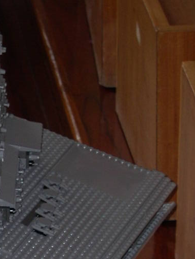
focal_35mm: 275
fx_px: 2064
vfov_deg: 7.1
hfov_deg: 5.4
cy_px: 318
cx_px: -104
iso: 100
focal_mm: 18.4
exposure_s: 1/30
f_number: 4.4
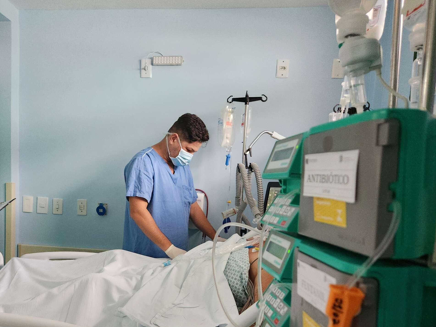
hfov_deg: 57.7
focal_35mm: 31
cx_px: 165
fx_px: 391
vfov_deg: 44.8
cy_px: 216
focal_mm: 5.4
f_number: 1.8
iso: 640
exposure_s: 1/120
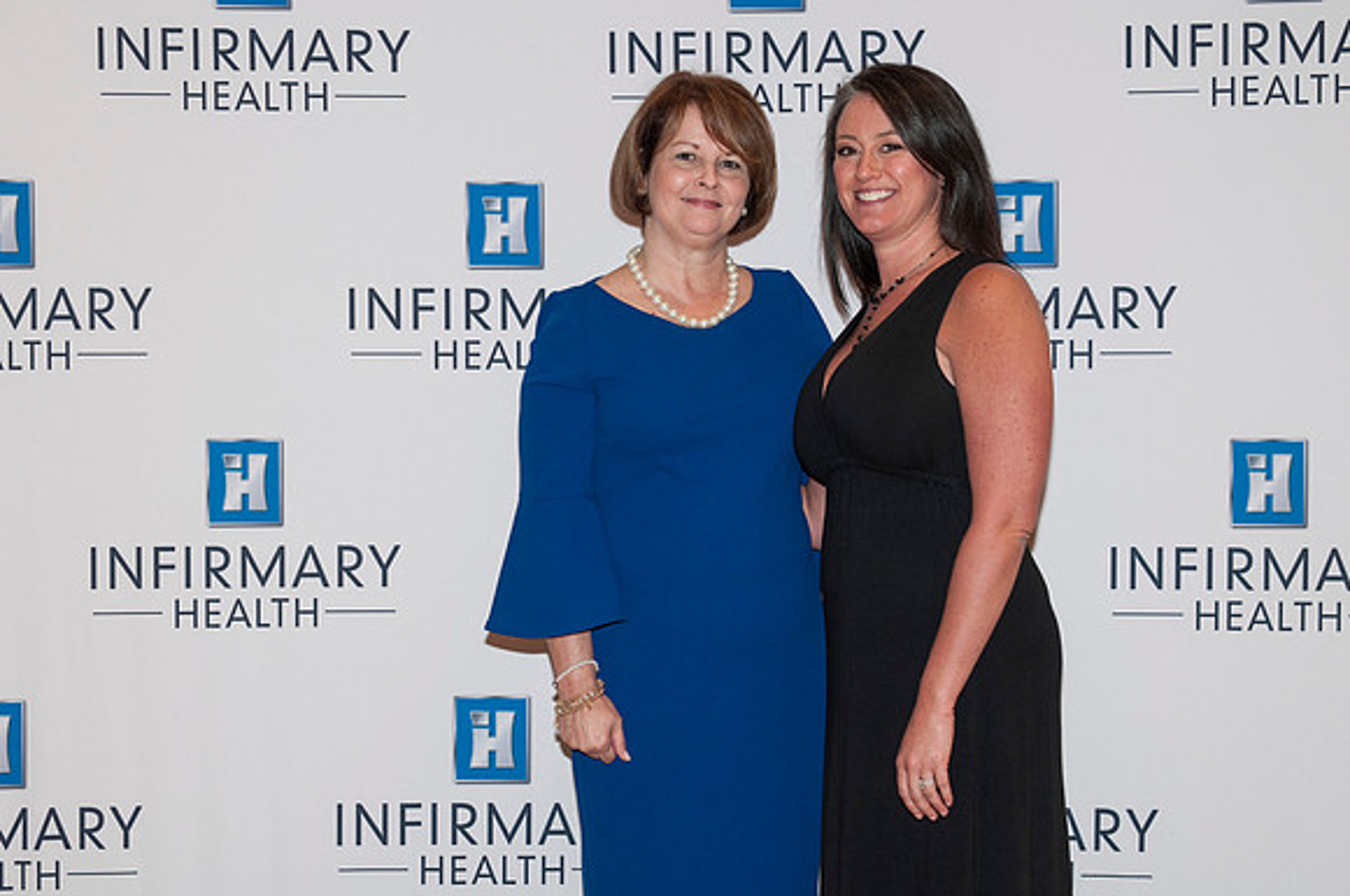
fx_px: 2696
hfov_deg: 28.1
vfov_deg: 18.9
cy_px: 448
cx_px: 675
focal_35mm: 72
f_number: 5.6
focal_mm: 48
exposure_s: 1/60
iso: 400
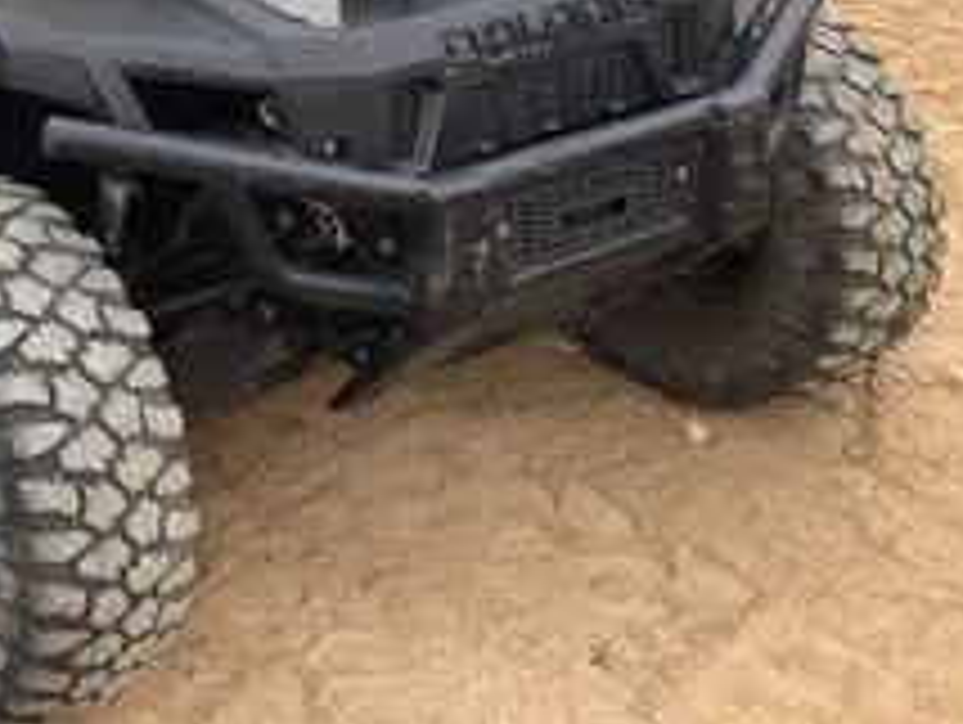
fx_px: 2005
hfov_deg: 24.5
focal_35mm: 72
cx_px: -189
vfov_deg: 19.1
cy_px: -200
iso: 20
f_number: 1.8
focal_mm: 3.99
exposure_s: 1/154
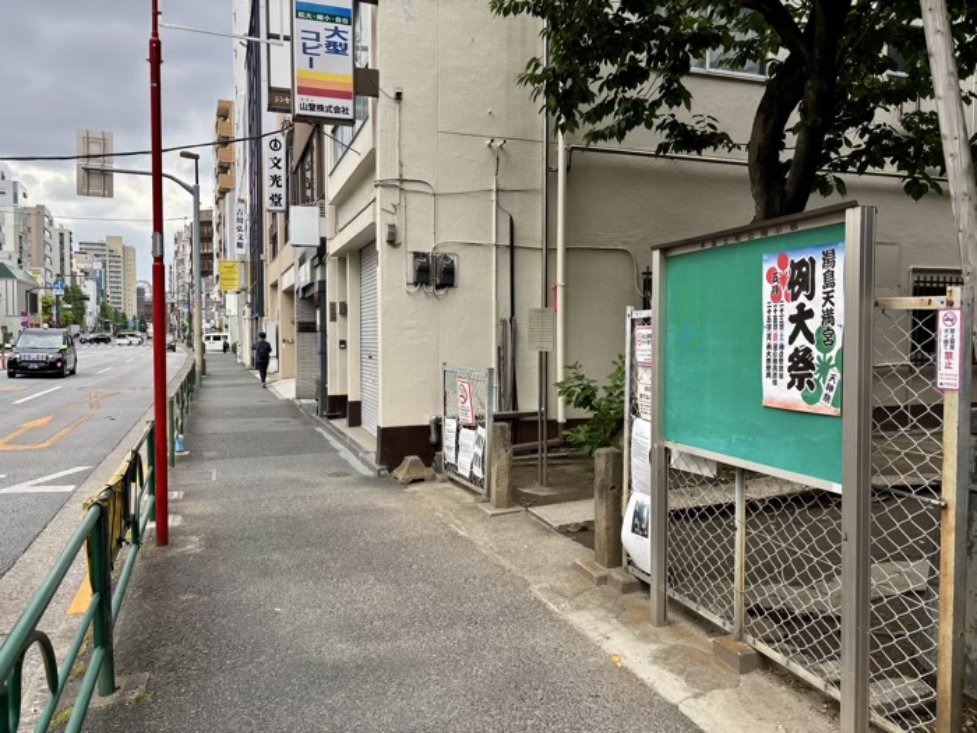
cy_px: 366
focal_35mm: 26
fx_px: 734
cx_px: 488
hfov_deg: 67.3
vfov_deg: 53.1
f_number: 1.6
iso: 50
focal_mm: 5.96
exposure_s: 1/471
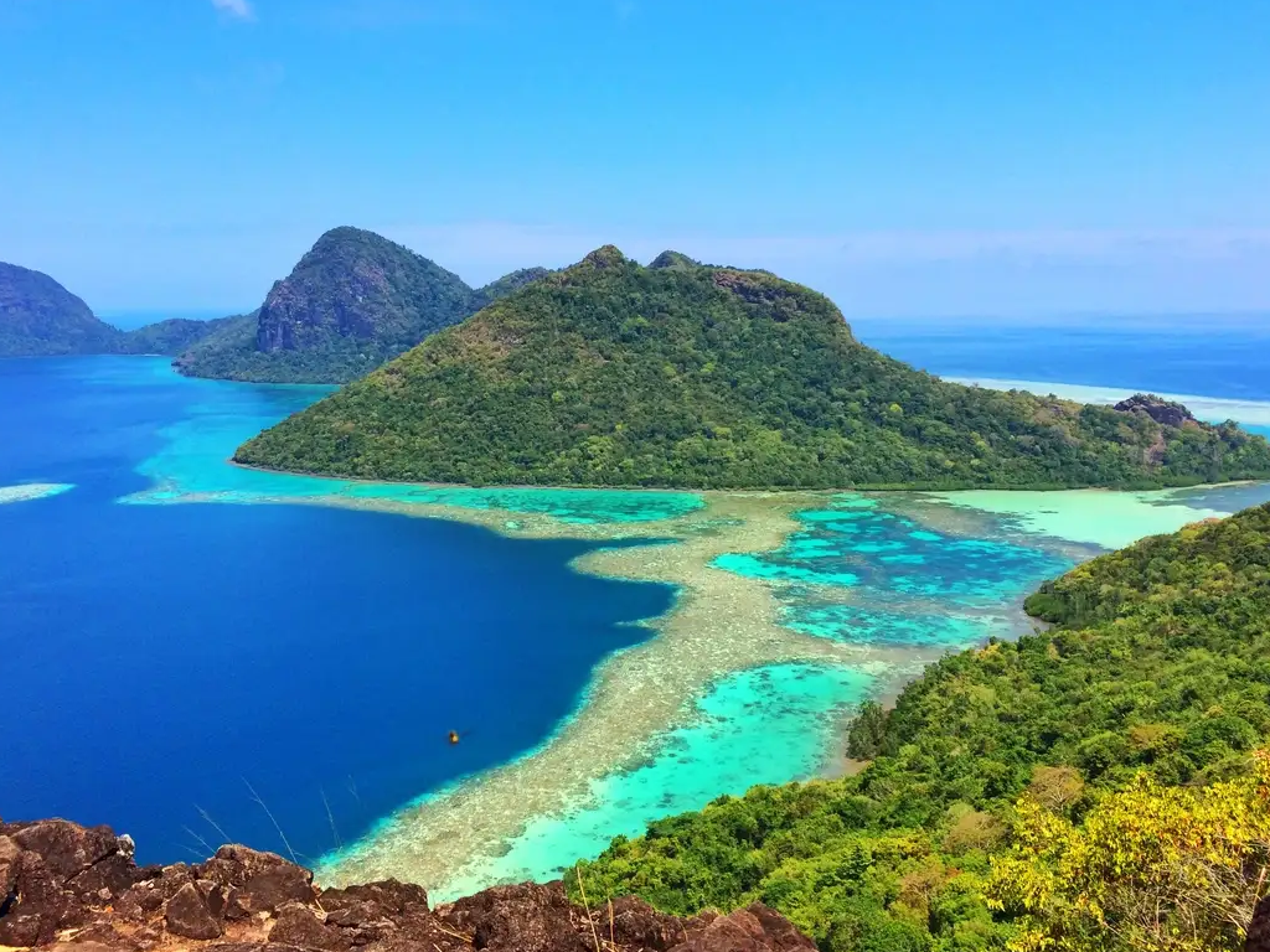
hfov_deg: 54.0
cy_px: 414
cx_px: 628
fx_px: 1247
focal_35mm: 34
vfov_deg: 41.7
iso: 32
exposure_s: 1/2160
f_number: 2.2
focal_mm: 4.15
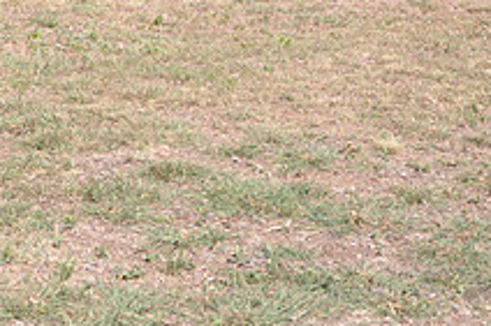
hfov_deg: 16.3
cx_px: 0
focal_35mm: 123
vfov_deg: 10.9
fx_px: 1676
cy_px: -66
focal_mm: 30
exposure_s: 1/160
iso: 200
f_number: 6.3
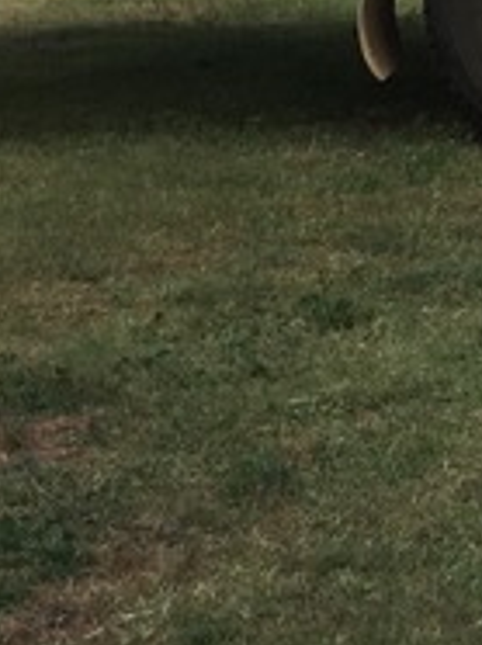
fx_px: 2326
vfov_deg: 15.2
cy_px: -160
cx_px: 1092
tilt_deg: -3.8
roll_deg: -0.4
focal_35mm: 125
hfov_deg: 10.5
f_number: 2.2
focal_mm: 4.15
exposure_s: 1/2326
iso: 32
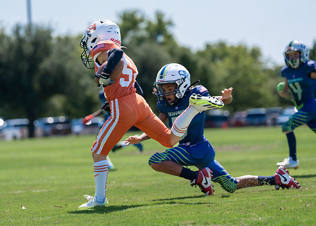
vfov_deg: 9.1
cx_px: 119
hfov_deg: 12.7
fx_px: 1416
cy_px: 105
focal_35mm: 158
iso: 100
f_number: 2.8
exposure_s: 1/1250
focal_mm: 128
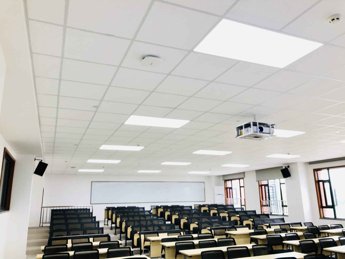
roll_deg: +2.2
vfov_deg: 49.7
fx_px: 279
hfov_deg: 63.4
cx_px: 172
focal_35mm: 28
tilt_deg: +13.7
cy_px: 130
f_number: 1.8
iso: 32
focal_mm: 4
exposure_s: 1/50
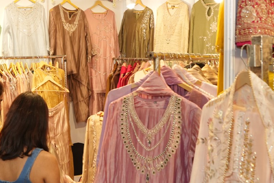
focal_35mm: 64
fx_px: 487
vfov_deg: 21.2
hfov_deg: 30.6
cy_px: 67
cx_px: 54
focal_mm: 24
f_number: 5
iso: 800
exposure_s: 1/160
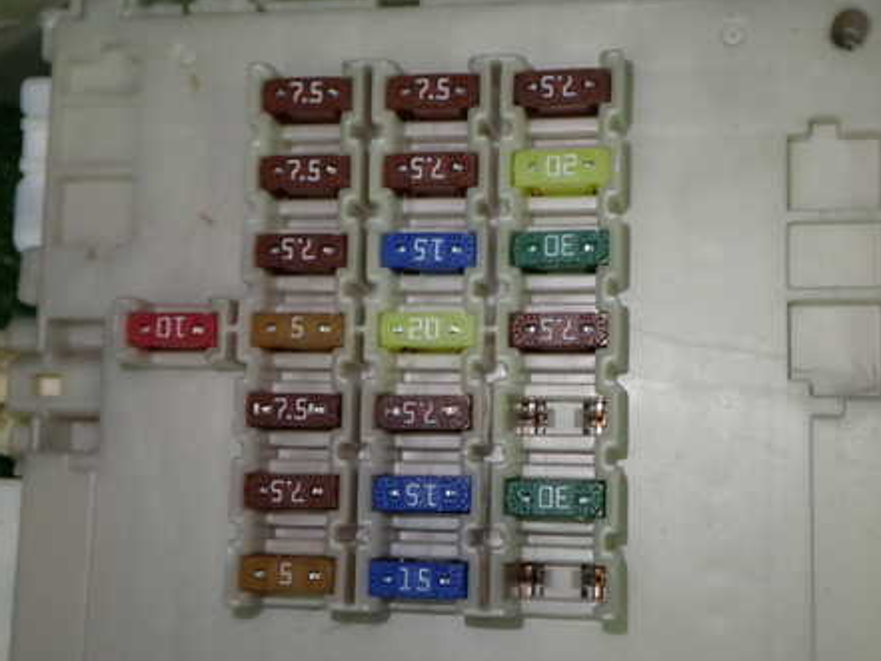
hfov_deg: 38.8
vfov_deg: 29.6
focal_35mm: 49
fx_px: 1247
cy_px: 381
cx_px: 491
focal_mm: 6.37
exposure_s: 1/80
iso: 200
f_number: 2.5
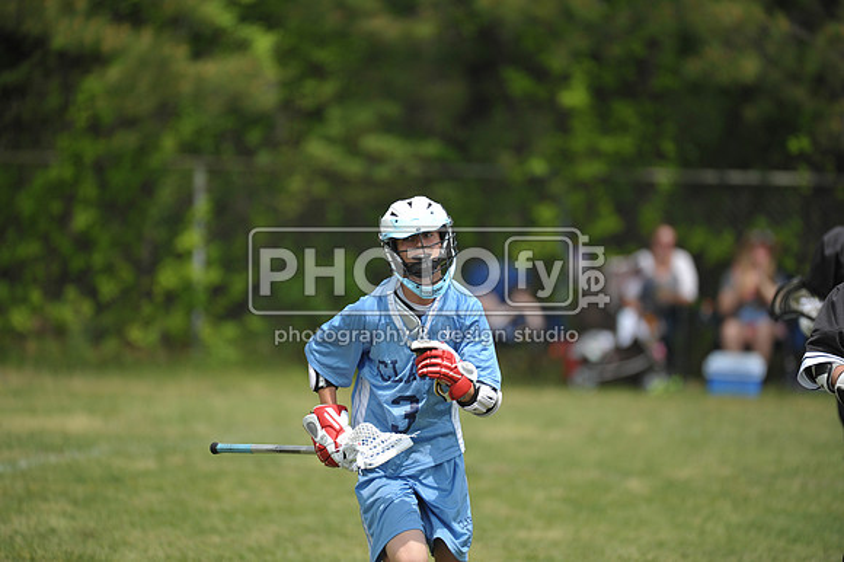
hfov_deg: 5.7
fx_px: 8435
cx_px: 422
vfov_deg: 3.8
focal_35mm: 360
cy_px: 281
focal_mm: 360
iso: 640
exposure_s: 1/3200
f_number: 4
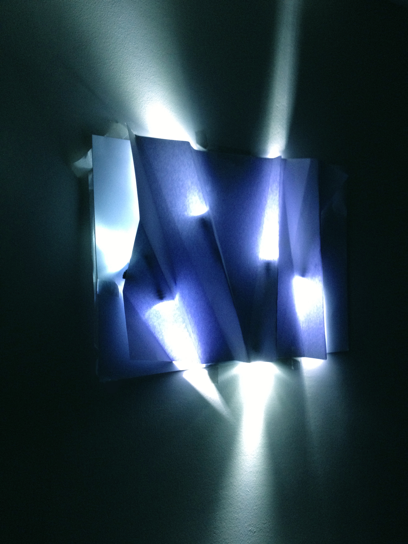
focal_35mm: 35
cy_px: 272
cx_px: 204
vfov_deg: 52.6
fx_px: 550
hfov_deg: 40.7
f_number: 2.4
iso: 200
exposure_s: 1/20
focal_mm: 4.28
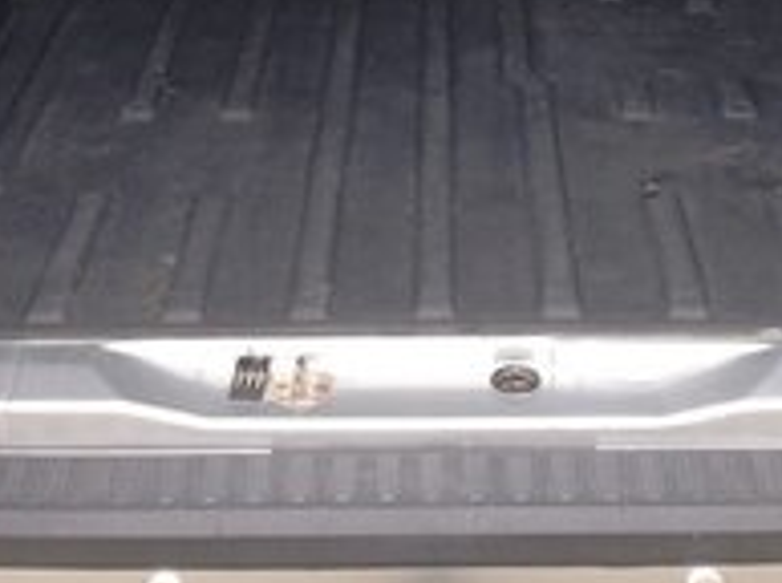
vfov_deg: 15.8
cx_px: 442
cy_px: -320
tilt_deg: -14.3
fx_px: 1917
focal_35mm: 85
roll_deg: -0.9
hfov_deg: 23.0
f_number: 2.4
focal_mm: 4.12
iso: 50
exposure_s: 1/143
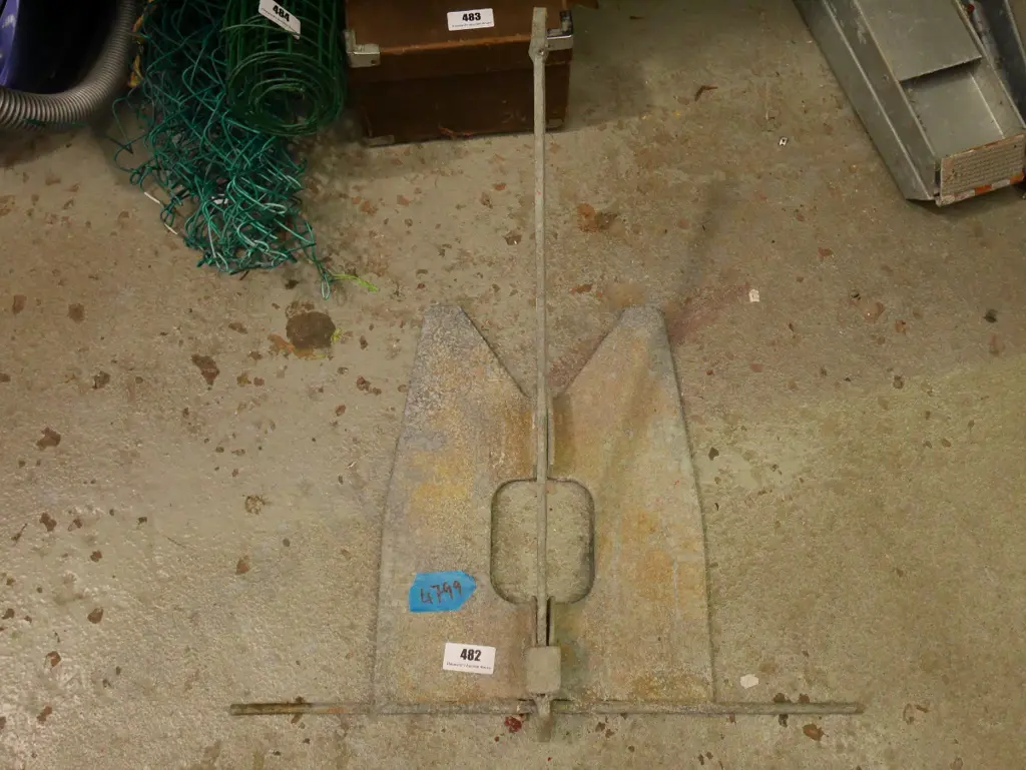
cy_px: 385
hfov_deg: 53.9
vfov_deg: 41.8
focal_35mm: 34
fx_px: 1008
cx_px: 513
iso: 3200
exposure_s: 1/250
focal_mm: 17
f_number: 4.1
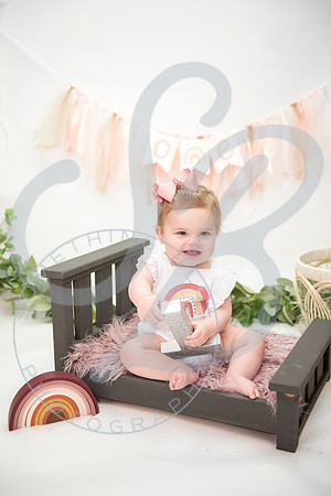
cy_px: 248
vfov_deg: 44.5
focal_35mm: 44
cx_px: 166
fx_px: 607
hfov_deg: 30.5
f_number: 2.8
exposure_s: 1/200
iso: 160
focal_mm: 44
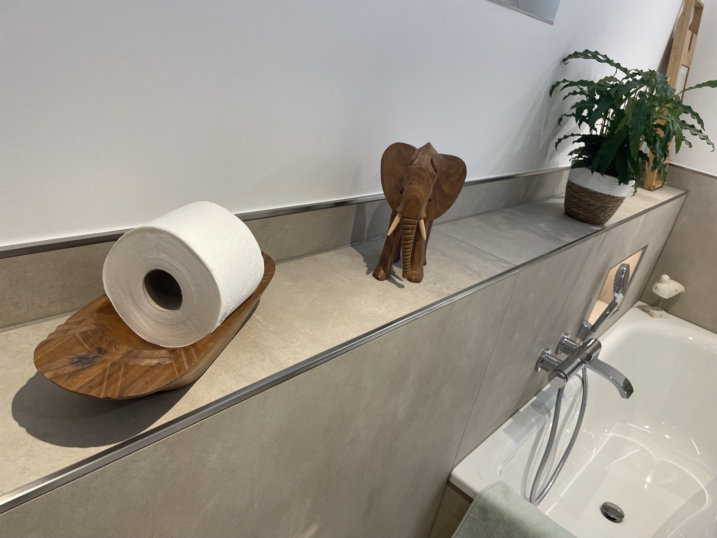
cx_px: 358
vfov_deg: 53.1
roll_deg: -11.6
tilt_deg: -22.0
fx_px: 539
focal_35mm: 26
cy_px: 269
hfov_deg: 67.3
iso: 100
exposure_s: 1/100
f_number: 1.6
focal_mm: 4.2
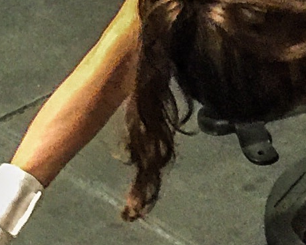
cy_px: -187
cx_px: 343
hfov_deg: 9.5
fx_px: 1820
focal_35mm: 201
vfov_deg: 7.5
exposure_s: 1/10
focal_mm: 4.15
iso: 125
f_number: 2.2
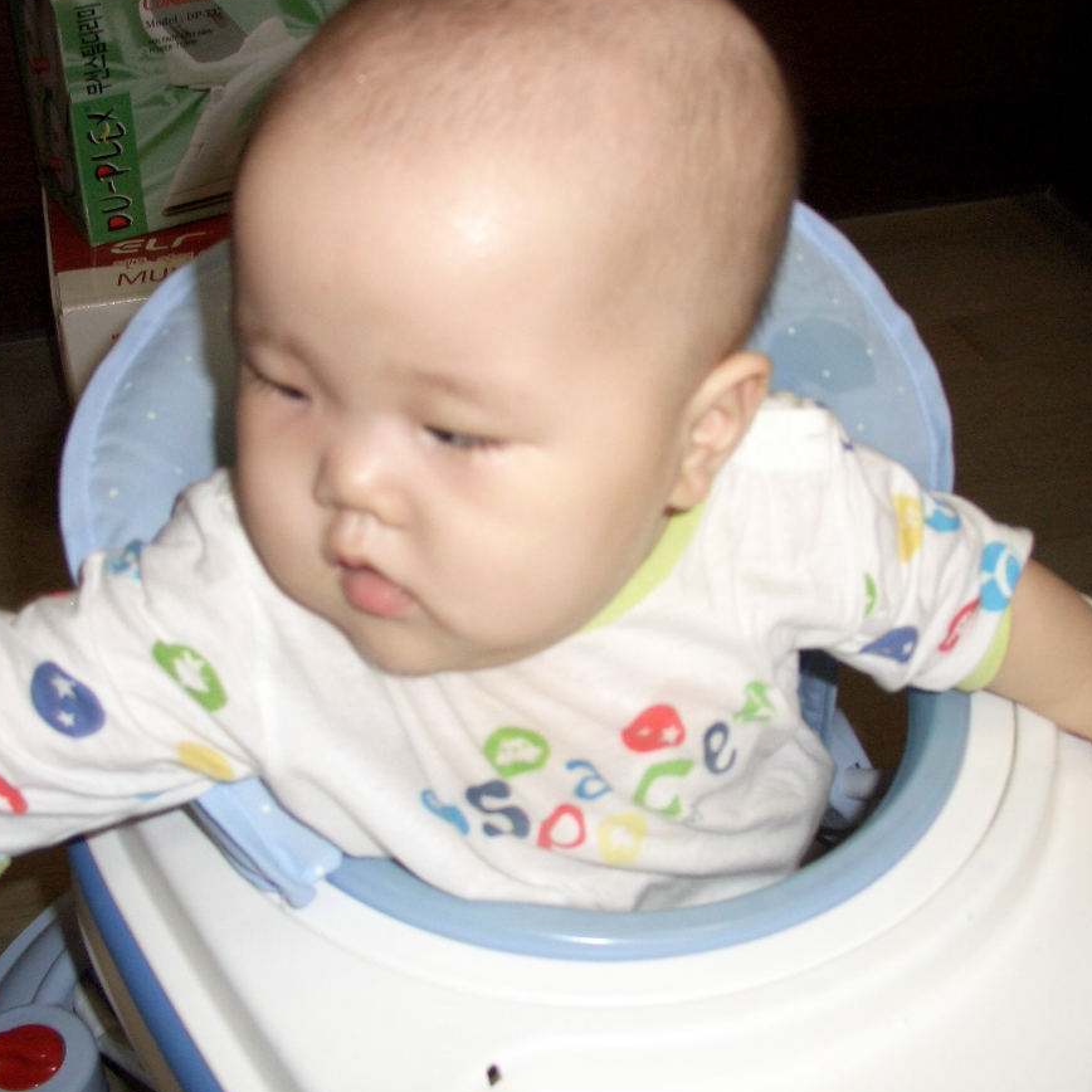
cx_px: 532
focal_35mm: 43
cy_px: 546
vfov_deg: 39.2
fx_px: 1535
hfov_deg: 39.2
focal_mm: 7.1
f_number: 2.8
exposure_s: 1/60
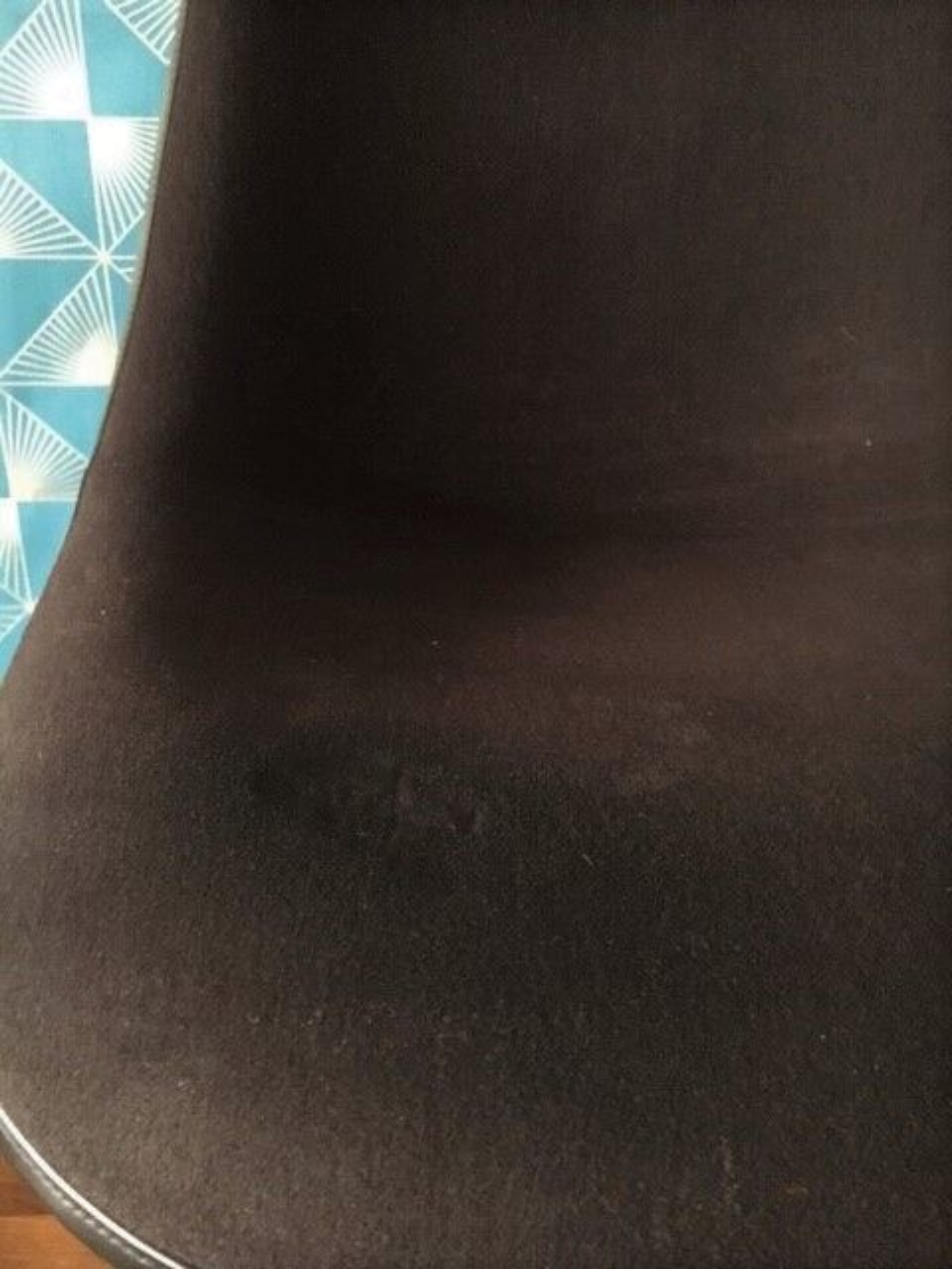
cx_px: 476
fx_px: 1063
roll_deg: +1.2
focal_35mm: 29
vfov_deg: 61.7
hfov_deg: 48.2
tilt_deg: -25.9
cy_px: 634
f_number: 2.2
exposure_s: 1/17
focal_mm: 4.15
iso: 800
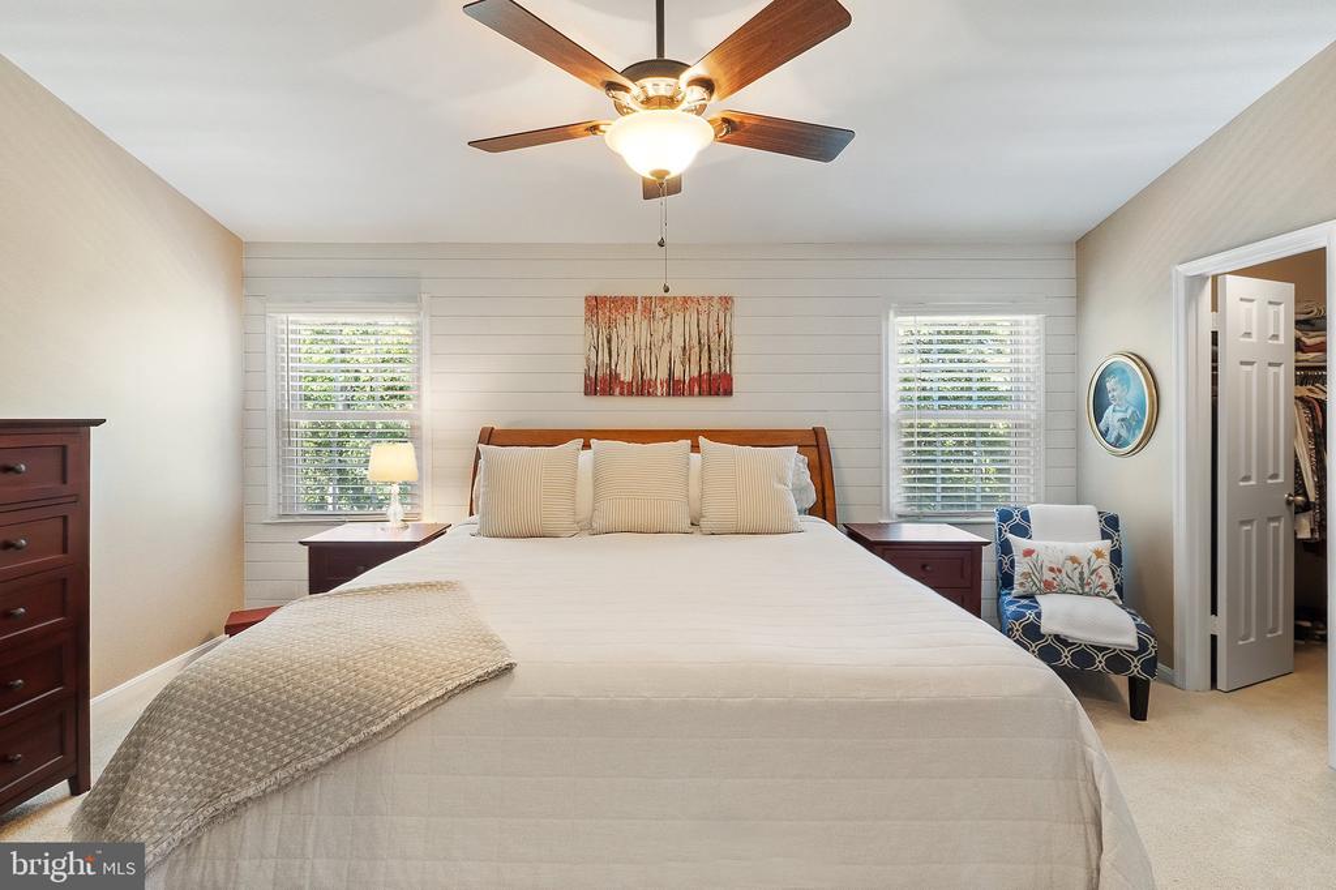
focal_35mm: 15
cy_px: 445
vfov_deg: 77.3
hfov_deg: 100.4
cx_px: 668
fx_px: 556
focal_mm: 10
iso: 800
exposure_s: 1/3
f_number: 8
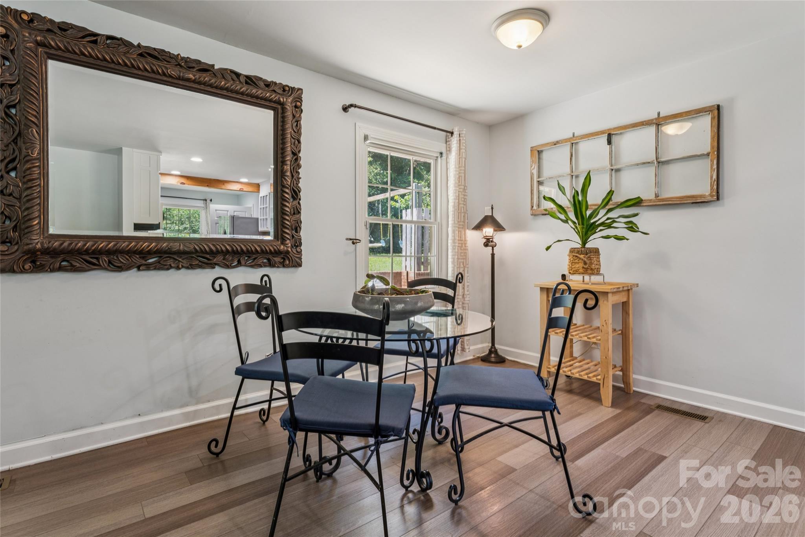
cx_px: 402
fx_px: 400
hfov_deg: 90.3
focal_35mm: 18
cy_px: 268
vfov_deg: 67.7
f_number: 13
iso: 100
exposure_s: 1/2
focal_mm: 17.9
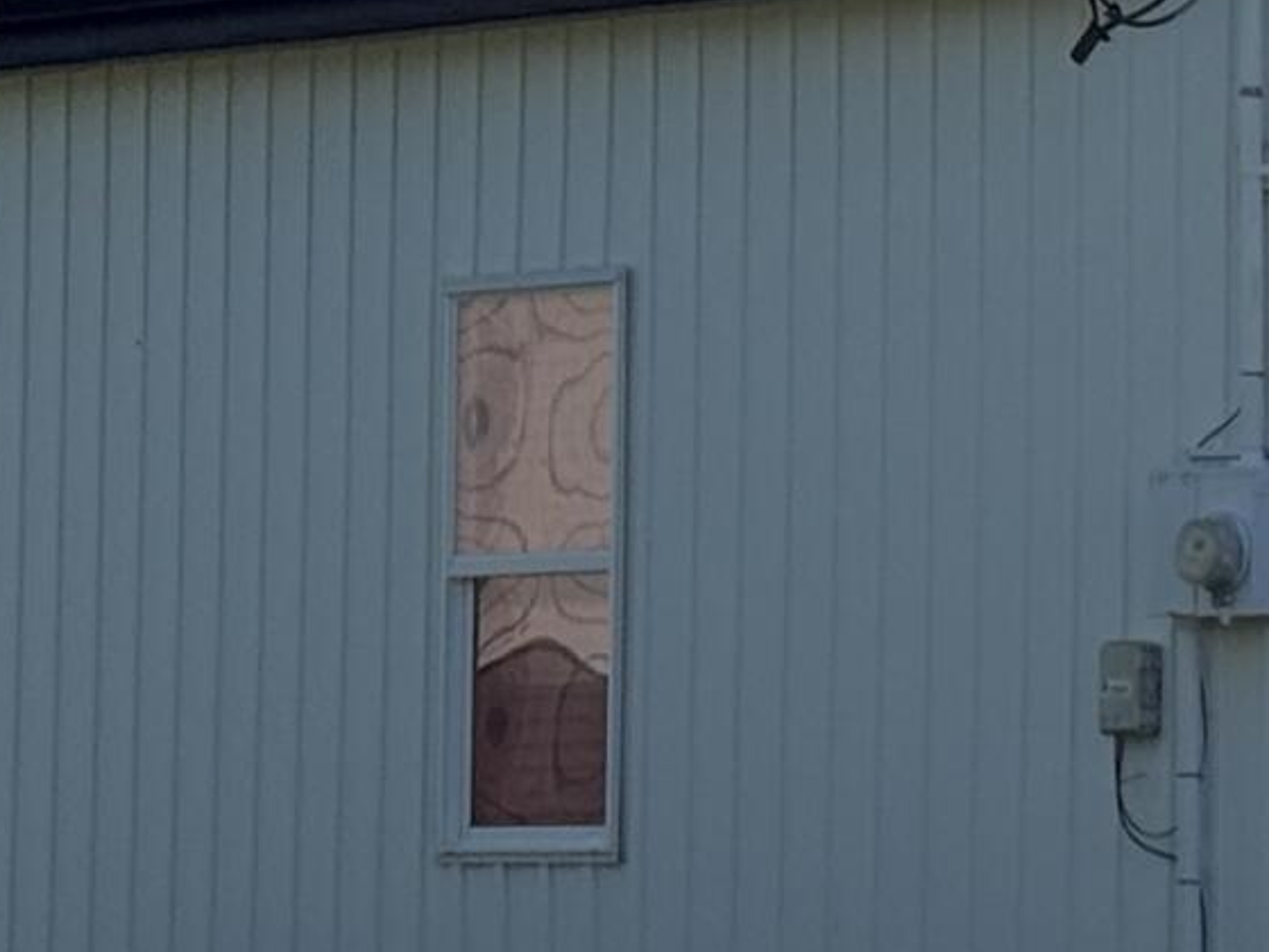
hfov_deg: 7.4
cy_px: 283
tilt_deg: +3.4
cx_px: 2497
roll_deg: -0.1
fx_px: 9421
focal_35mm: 257
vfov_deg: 5.8
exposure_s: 1/3704
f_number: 1.78
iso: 64
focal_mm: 6.76
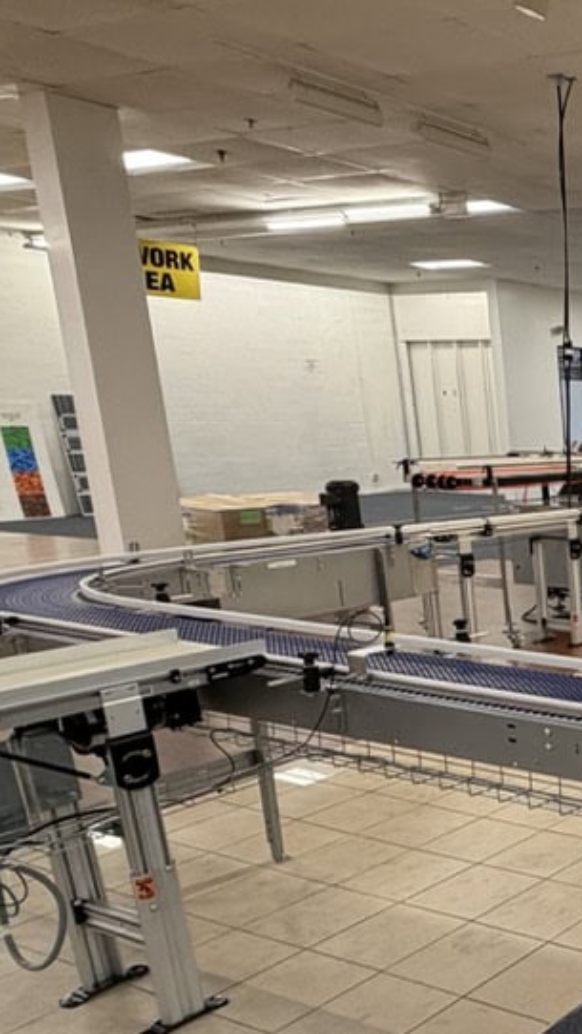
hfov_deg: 22.9
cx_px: 975
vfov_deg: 54.8
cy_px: 635
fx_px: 987
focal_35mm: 36
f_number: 2.2
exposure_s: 1/60
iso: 160
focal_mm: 2.2
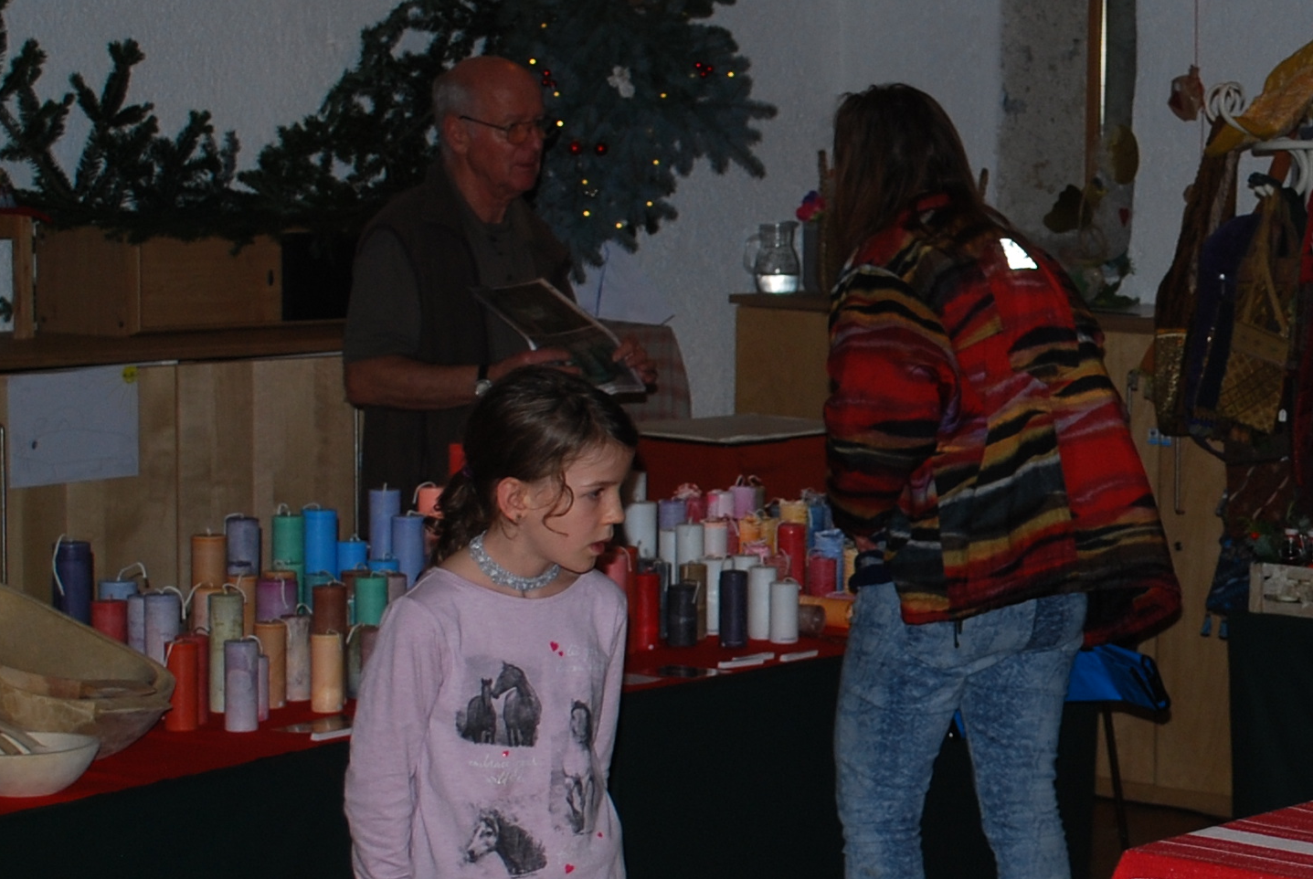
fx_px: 3542
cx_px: 1298
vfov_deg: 14.1
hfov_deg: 20.4
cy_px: 416
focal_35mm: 97
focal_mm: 24
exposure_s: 1/125
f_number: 4.2
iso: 160
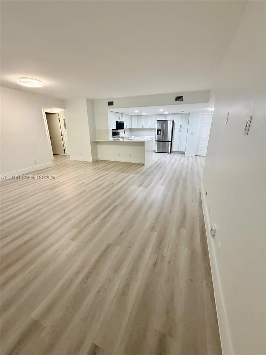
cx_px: 133
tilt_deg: -19.2
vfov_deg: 102.1
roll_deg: +0.7
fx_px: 143
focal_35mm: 14
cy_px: 178
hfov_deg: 85.7
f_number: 2.2
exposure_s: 1/120
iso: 320
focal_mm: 2.22
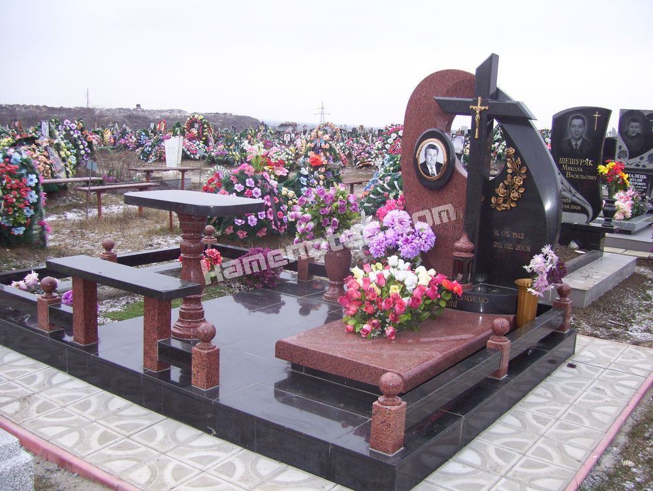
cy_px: 246
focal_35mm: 36
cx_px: 326
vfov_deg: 39.7
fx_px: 680
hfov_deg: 51.3
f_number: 2.7
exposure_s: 1/100
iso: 80
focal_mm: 6
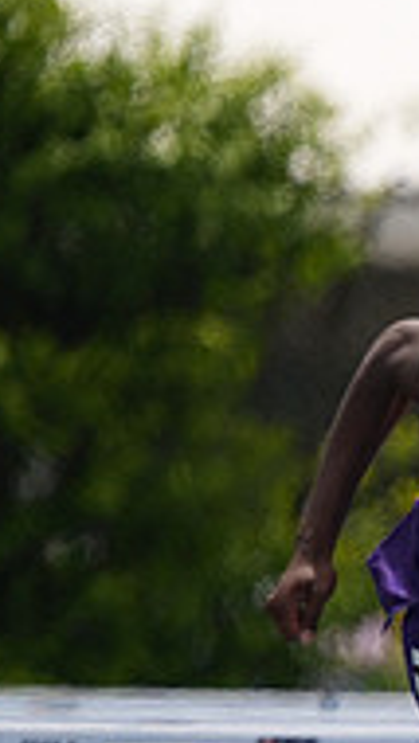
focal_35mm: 1924
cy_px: 514
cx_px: 1108
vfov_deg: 1.1
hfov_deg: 0.6
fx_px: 37968
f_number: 6.3
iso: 500
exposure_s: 1/3200
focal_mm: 600
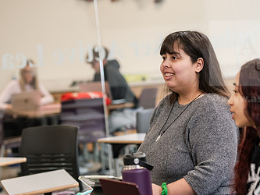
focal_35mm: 172
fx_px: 1292
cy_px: 115
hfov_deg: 11.5
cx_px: 175
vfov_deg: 8.6
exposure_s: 1/200
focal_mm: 98
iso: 1000
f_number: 3.5
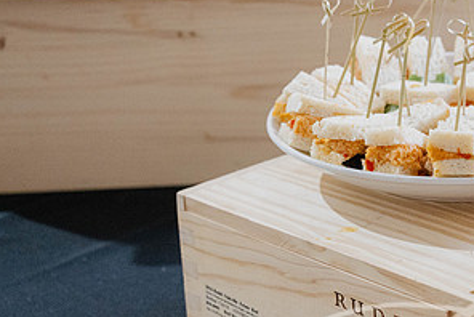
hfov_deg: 14.7
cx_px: 460
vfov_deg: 10.0
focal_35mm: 137
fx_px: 1806
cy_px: 185
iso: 2800
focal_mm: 70
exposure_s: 1/200
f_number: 4.5
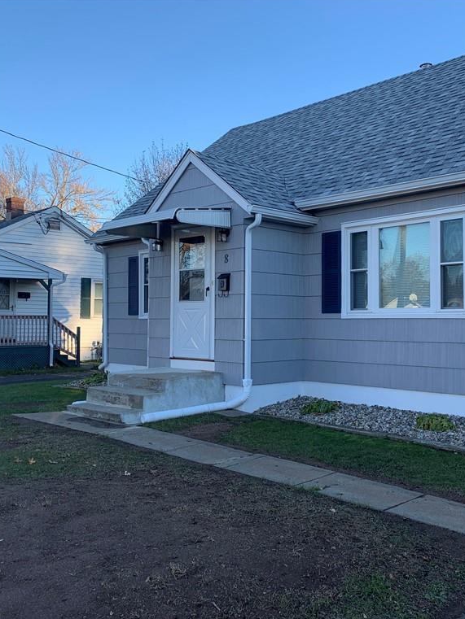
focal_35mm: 35
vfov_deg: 52.6
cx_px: 305
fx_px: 627
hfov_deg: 40.3
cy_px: 308
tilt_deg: +0.8
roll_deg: +0.1
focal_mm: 4.25
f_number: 1.8
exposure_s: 1/502
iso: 25
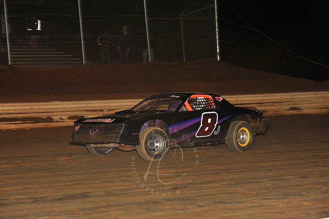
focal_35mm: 105
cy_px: 110
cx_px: 164
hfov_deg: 19.5
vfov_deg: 13.0
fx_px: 959
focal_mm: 105
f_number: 6.3
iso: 800
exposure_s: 1/250
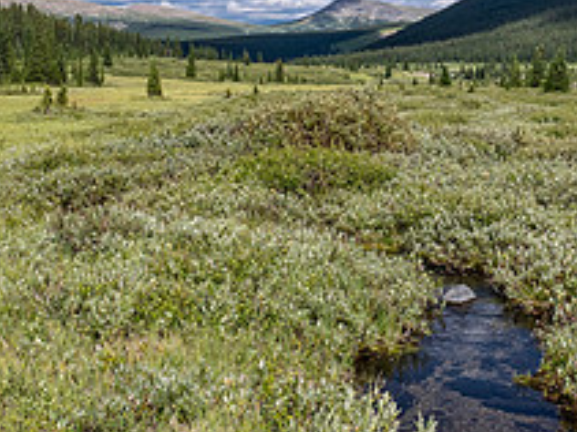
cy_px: 190
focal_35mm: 66
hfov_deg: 29.4
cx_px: 254
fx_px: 1100
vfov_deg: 22.2
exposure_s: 1/250
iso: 200
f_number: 8
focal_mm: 12
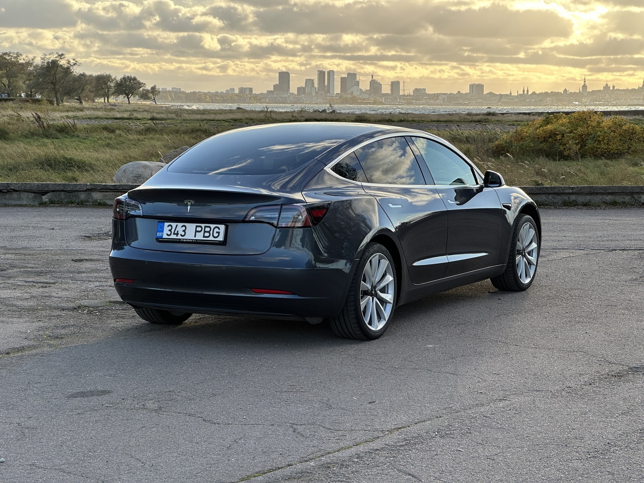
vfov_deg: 19.1
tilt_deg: -5.2
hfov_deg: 25.3
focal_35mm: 77
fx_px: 1433
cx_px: 322
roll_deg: -0.4
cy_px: 242
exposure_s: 1/346
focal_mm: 9
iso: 32
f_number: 2.8
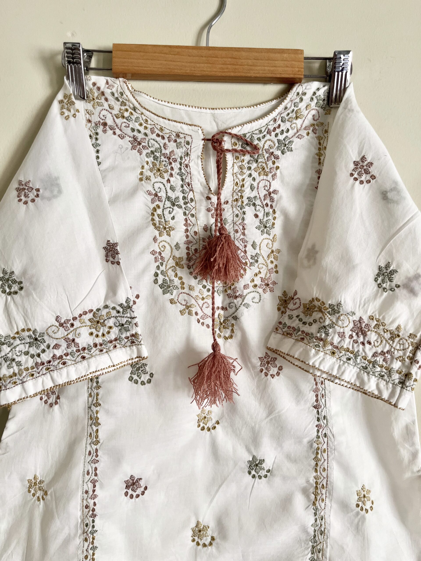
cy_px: 280
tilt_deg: -2.8
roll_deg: -0.5
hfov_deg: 53.1
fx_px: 422
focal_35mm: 26
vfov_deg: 67.3
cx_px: 210
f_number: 1.6
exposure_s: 1/60
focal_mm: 5.1
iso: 160
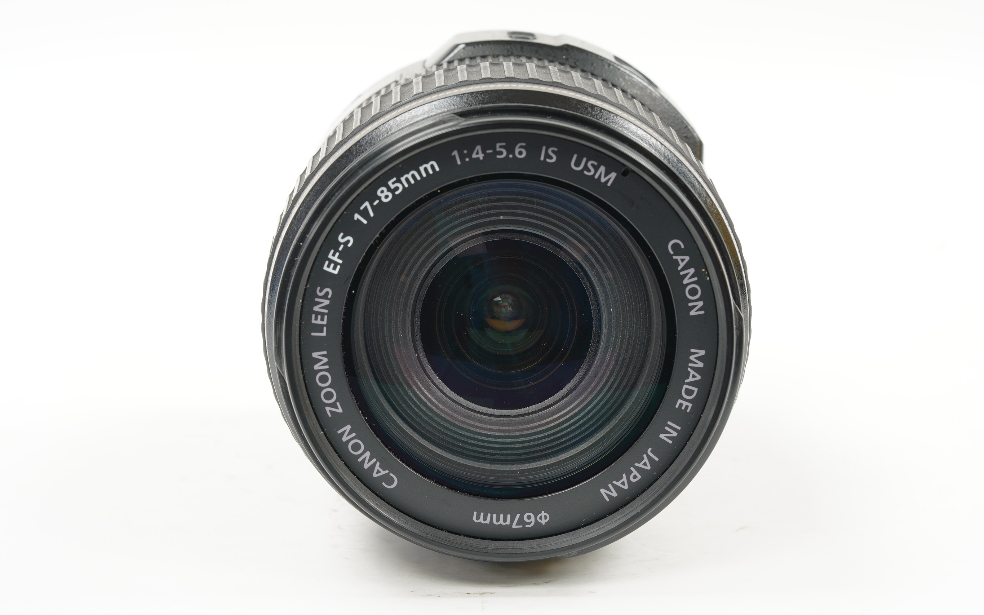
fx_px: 2708
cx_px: 518
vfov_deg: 13.0
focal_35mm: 101
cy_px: 328
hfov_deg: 20.6
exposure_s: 1/1.25
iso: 200
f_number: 11
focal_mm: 90
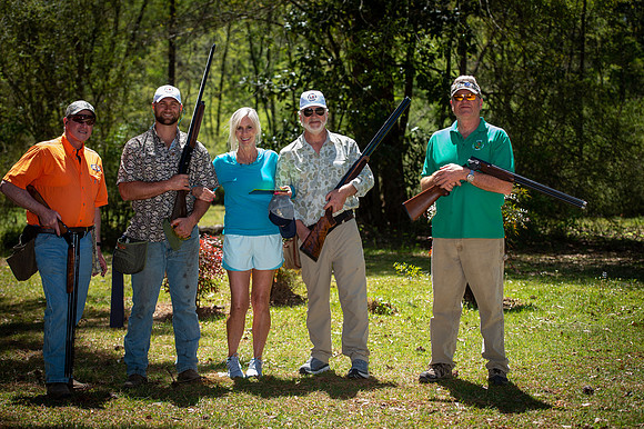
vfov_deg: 19.4
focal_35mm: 70
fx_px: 1251
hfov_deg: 28.9
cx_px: 322
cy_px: 214
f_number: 3.5
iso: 50
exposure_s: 1/250
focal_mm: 70
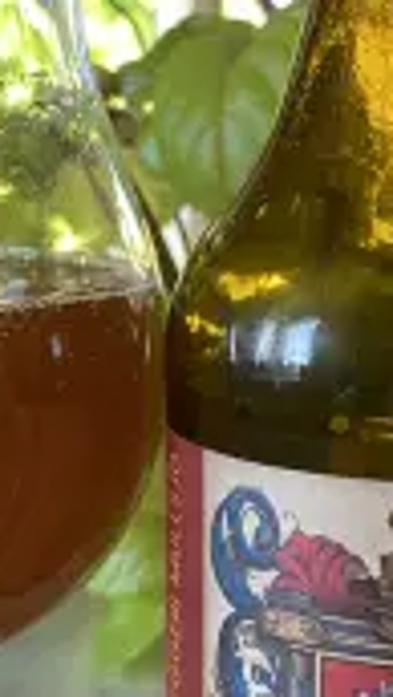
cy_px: 397
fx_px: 1220
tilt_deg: -9.8
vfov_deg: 31.8
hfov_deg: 18.2
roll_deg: -0.3
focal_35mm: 66
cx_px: 97
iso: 160
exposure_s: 1/60
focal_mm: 4.25
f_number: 1.8
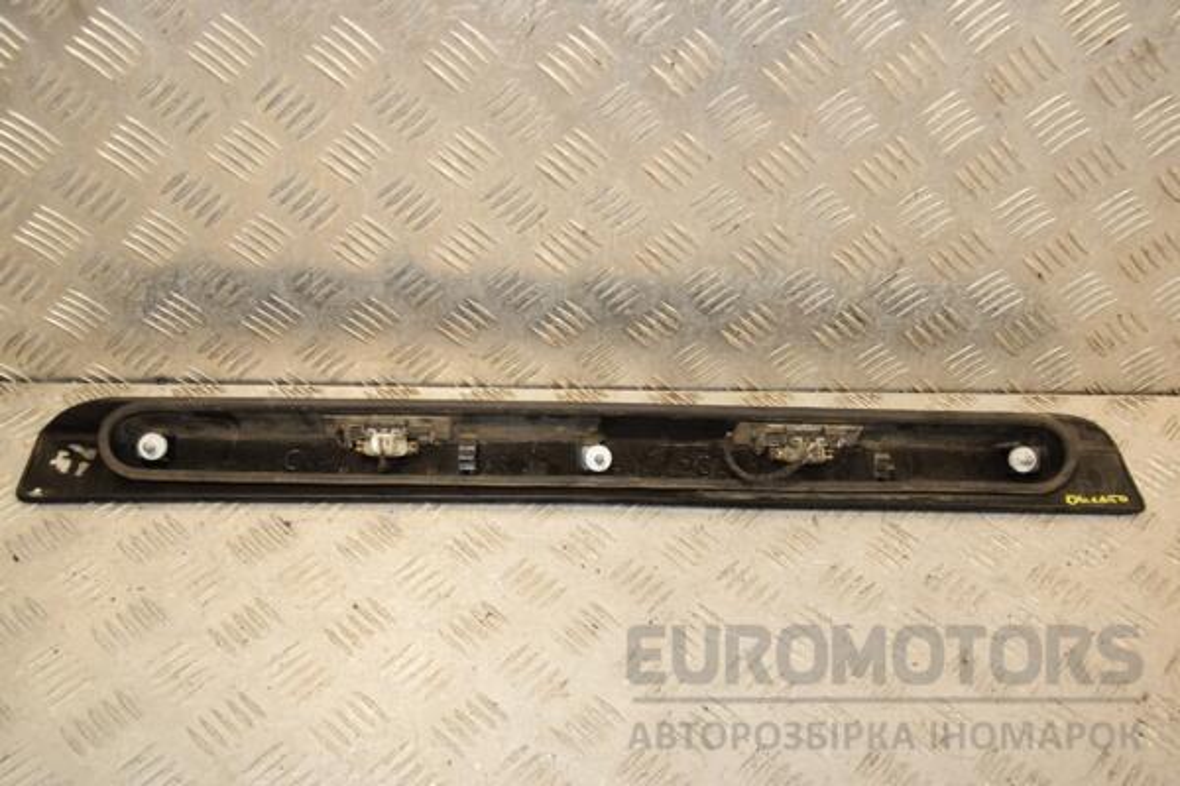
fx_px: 1278
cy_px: 393
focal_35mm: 39
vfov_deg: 34.2
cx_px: 590
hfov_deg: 49.6
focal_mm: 26
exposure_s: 1/200
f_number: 7.1
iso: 800
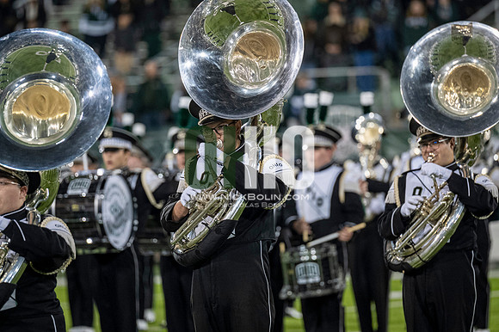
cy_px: 166
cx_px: 250
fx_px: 4156
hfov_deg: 6.9
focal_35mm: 300
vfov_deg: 4.6
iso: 1000
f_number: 2.8
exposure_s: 1/500
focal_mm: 200
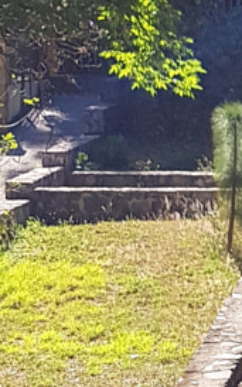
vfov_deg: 13.0
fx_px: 1701
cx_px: 613
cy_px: 124
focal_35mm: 161
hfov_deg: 7.5
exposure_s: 1/1014
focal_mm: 4.2
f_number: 1.7
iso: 40
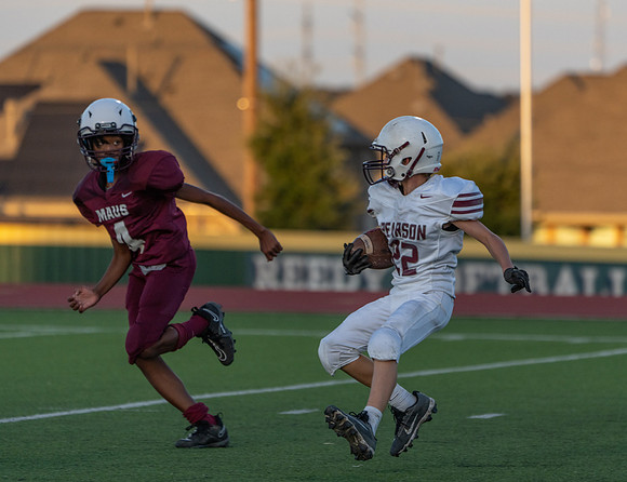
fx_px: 6985
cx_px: 374
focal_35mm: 382
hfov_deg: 5.1
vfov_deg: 4.0
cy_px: 233
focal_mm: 300
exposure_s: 1/1000
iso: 400
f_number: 5.6
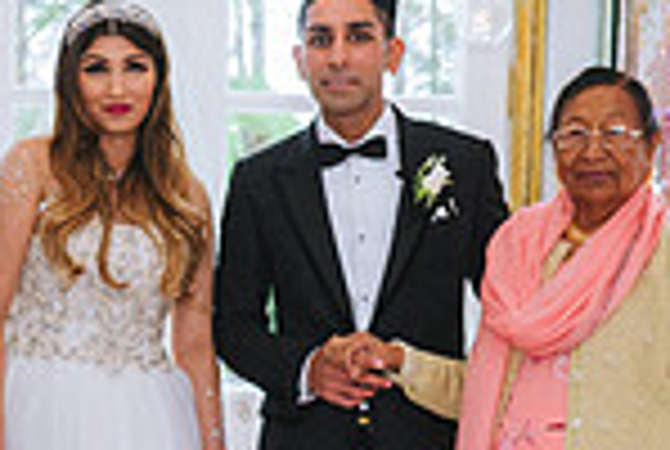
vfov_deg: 13.5
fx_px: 1883
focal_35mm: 101
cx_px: 175
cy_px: 421
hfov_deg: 20.0
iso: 800
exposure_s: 1/200
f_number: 2.8
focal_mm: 26
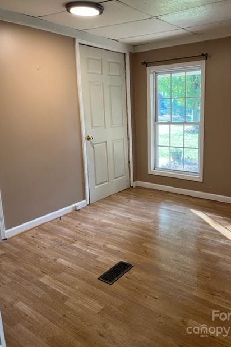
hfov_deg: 46.3
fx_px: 269
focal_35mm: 28
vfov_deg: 65.5
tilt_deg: -11.4
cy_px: 168
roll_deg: +3.1
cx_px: 131
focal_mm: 5.1
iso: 80
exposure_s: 1/60
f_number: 1.6
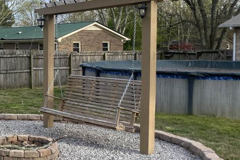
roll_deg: +0.0
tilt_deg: -3.2
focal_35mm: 57
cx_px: 19
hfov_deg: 33.0
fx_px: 380
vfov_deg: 23.8
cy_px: 65
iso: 32
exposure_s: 1/1395
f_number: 1.8
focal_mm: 4.25
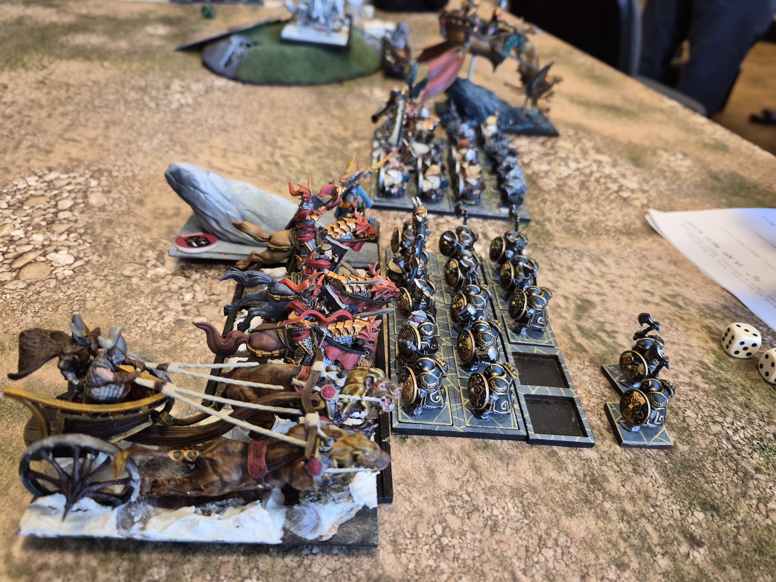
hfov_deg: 71.6
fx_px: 538
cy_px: 294
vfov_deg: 56.8
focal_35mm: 24
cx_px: 401
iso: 200
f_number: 1.8
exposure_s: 1/100
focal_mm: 5.4
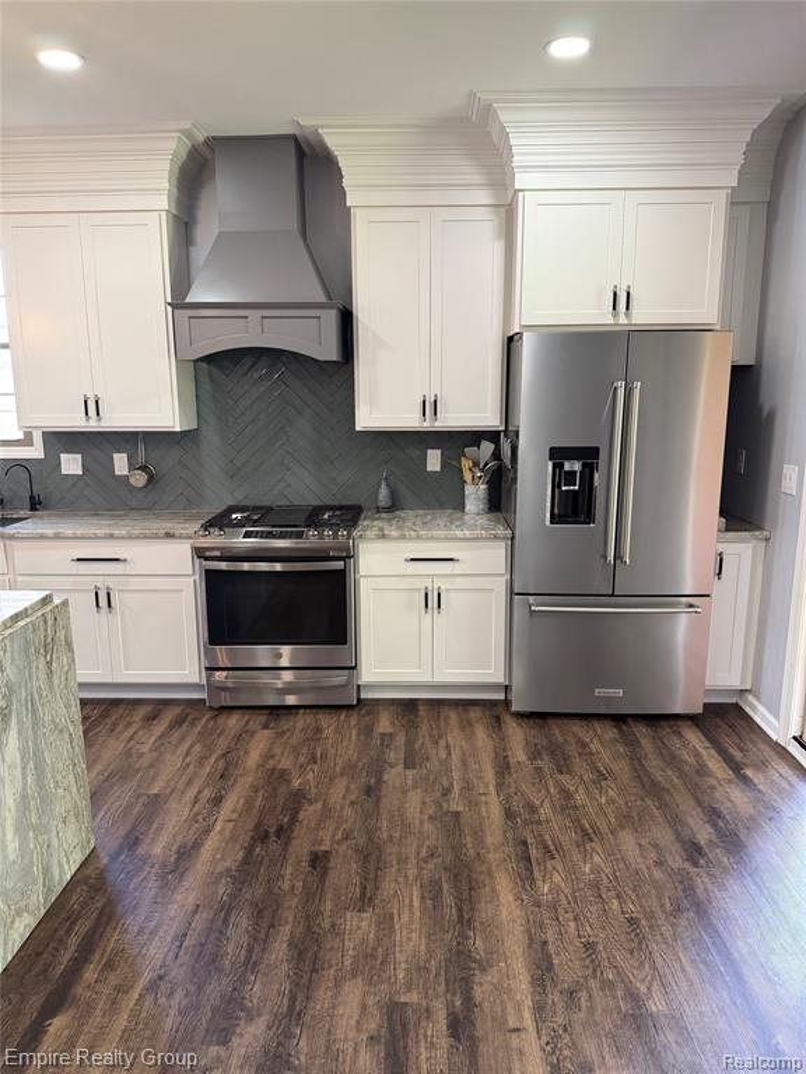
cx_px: 403
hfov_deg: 56.8
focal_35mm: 24
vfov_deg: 71.6
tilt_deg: -9.7
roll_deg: +0.3
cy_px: 537
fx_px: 745
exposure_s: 1/120
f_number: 1.78
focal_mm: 6.76
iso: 200
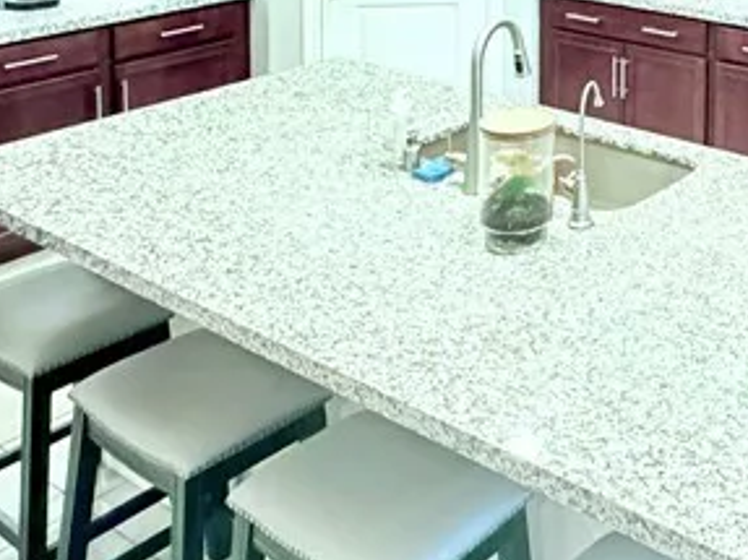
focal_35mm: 50
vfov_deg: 25.2
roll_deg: -1.4
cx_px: 761
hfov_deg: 34.5
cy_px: -164
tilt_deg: -3.6
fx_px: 1080
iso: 1000
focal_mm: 2.22
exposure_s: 1/60
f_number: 2.2
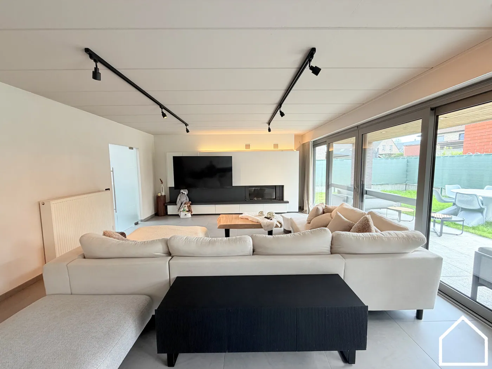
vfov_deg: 85.7
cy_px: 184
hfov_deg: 102.1
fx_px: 199
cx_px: 246
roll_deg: +1.1
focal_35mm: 14
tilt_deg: -5.0
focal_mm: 2.22
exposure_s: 1/100
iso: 125
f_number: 2.2
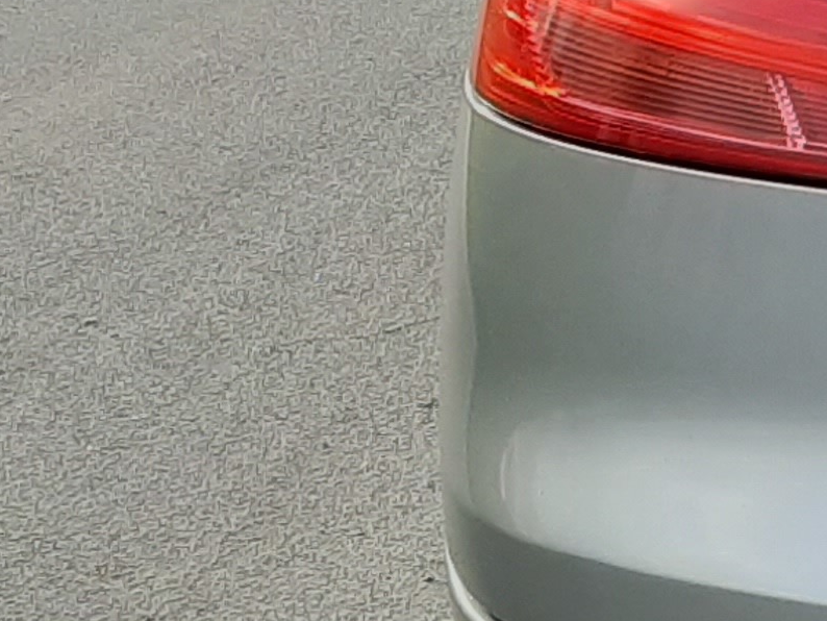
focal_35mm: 132
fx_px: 3155
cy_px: 414
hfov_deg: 12.9
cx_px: 1695
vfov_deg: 11.2
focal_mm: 3.93
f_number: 1.7
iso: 40
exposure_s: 1/449
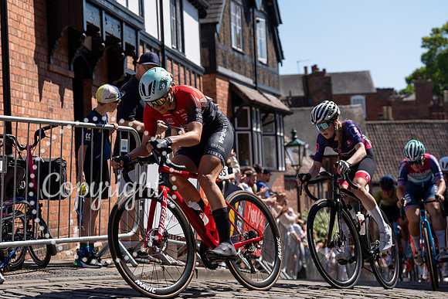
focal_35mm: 85
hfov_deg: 24.0
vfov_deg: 16.1
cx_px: 177
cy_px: 118
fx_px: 1054
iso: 100
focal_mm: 70
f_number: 4
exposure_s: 1/1600
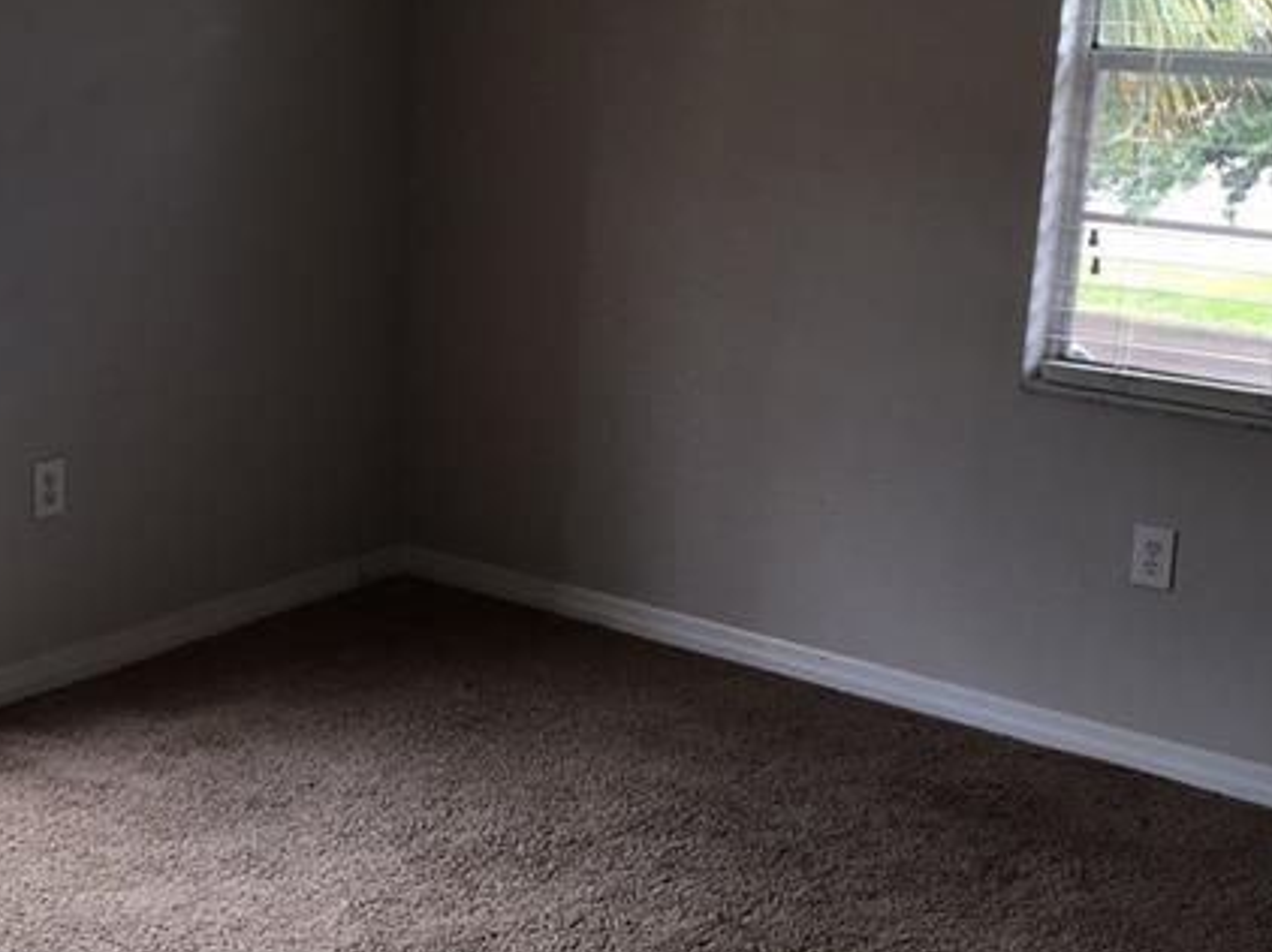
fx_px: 2020
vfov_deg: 26.5
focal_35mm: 55
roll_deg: -1.9
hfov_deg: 34.9
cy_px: 455
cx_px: 531
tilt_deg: -13.1
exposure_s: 1/60
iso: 32
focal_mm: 4.15
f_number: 2.2
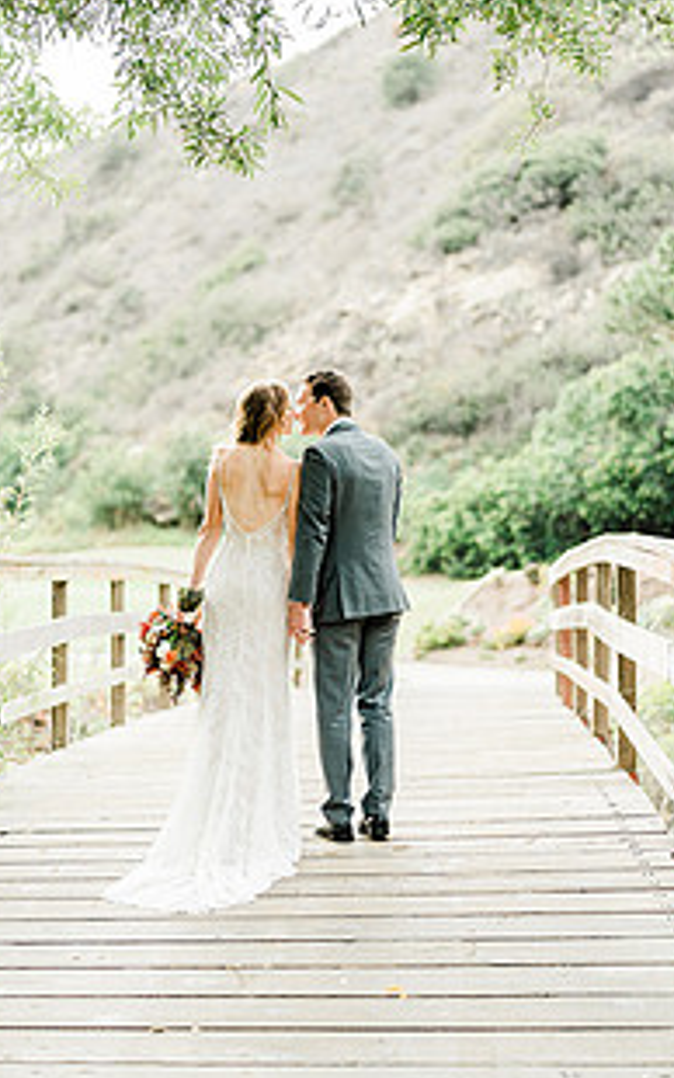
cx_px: 274
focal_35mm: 74
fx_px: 2173
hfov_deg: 17.6
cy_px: 379
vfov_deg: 27.7
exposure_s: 1/250
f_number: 1.4
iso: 160
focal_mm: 50
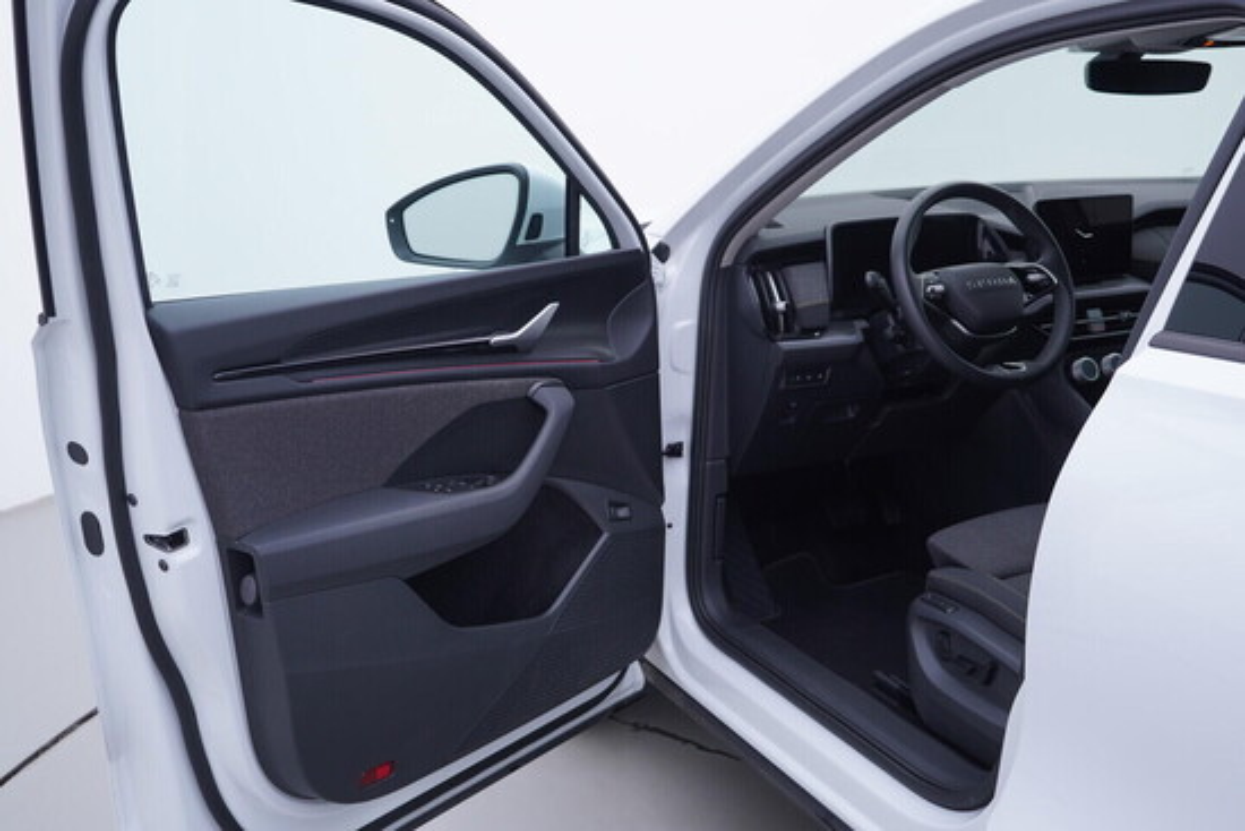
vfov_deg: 36.9
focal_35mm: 36
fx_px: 1245
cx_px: 622
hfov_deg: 53.1
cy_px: 416
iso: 125
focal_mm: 24
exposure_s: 1/60
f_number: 3.5
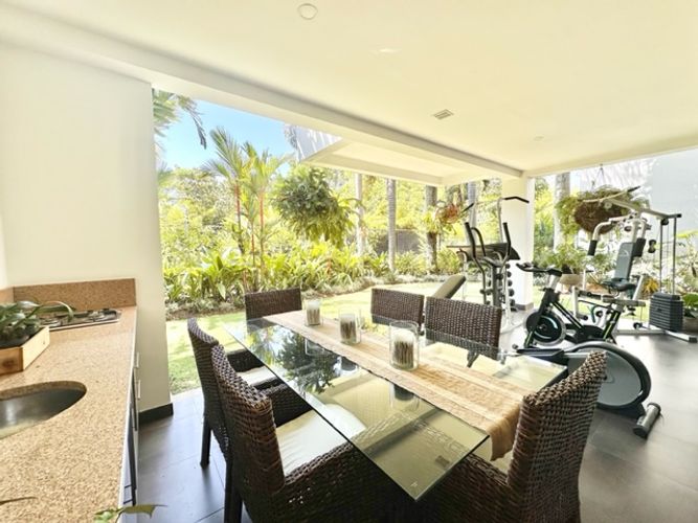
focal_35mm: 14
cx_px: 349
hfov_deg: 102.1
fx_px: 282
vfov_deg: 85.7
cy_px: 262
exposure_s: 1/249
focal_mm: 2.22
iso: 40
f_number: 2.2
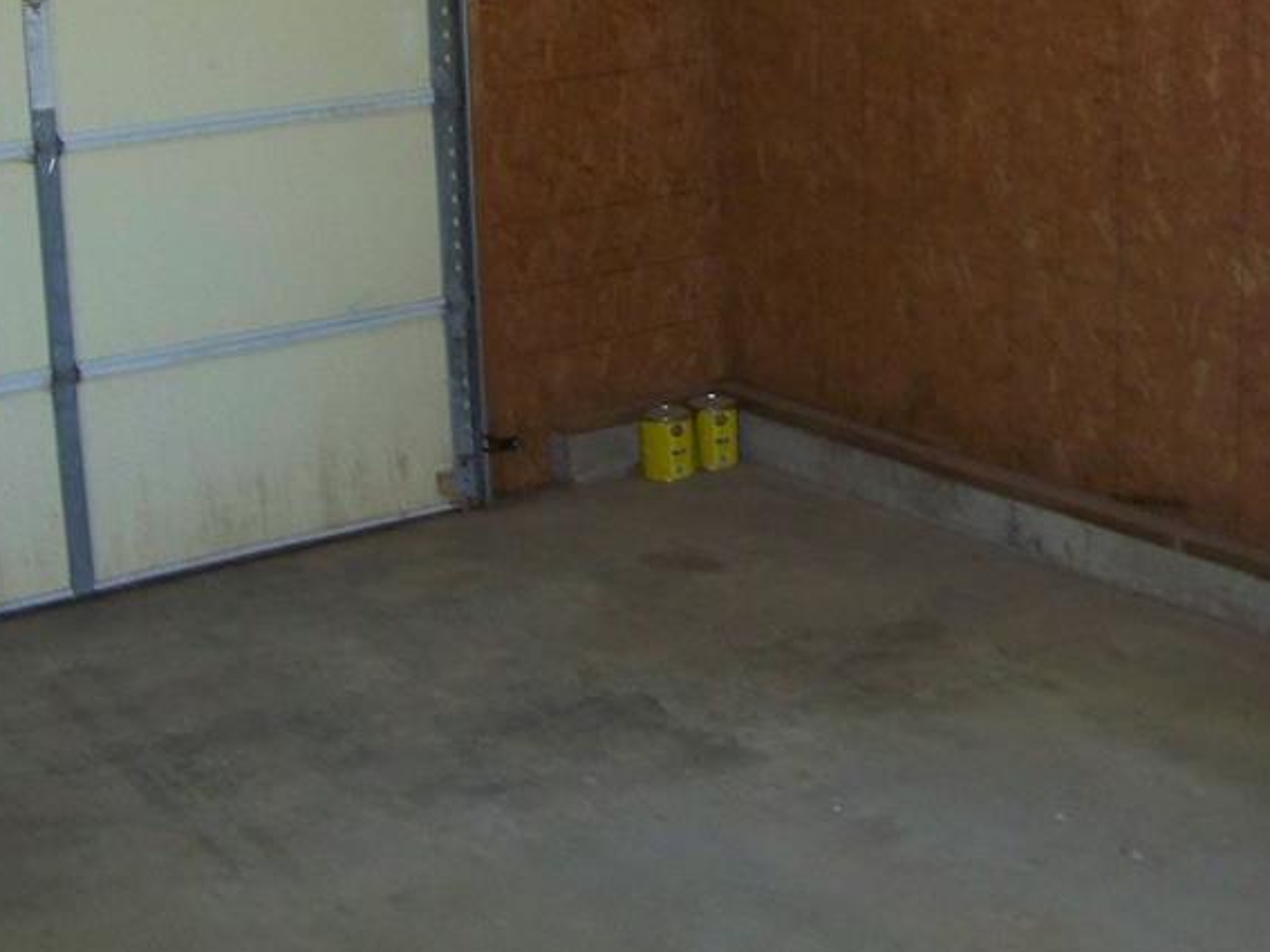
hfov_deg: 29.8
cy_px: 105
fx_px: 2384
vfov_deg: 22.1
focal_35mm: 65
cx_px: 614
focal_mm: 5.85
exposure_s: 1/30
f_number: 2.8
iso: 200
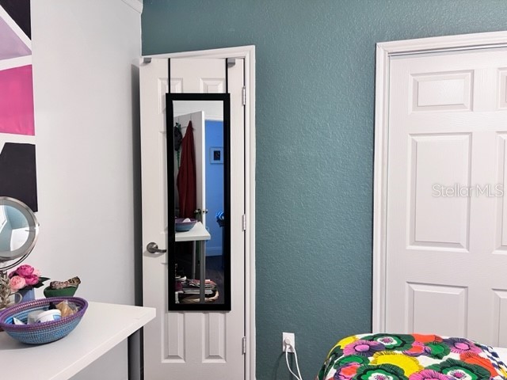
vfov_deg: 53.1
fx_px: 381
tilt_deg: -3.3
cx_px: 254
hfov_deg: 67.3
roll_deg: +0.1
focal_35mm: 26
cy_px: 190
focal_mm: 5.7
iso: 160
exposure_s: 1/60
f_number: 1.5
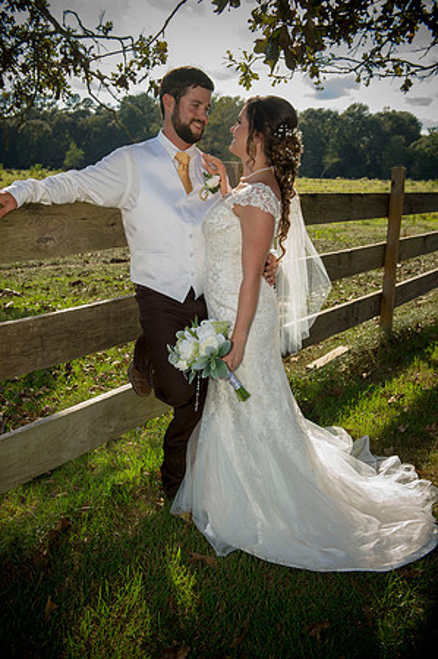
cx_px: 219
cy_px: 330
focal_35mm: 40
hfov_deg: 33.3
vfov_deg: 48.5
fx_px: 732
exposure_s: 1/250
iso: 200
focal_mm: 40
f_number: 6.3
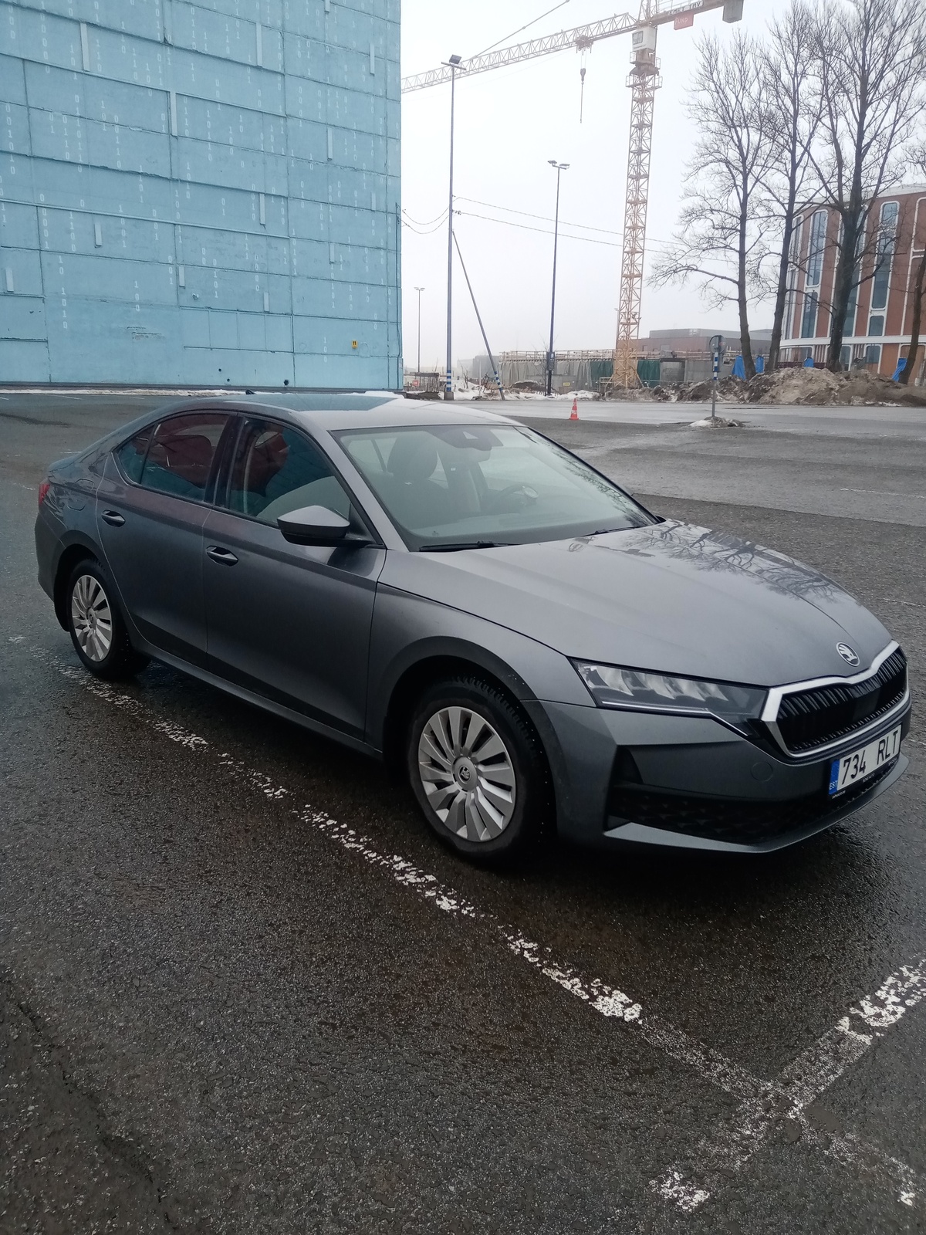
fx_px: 927
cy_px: 618
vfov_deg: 67.3
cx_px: 463
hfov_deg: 53.1
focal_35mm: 26
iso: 104
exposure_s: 1/513
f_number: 1.8
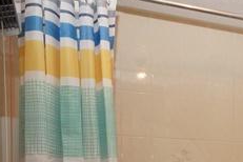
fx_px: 421
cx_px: 271
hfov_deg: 28.9
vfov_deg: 20.2
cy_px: 201
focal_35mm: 62
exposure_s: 1/60
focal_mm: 15
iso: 800
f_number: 5
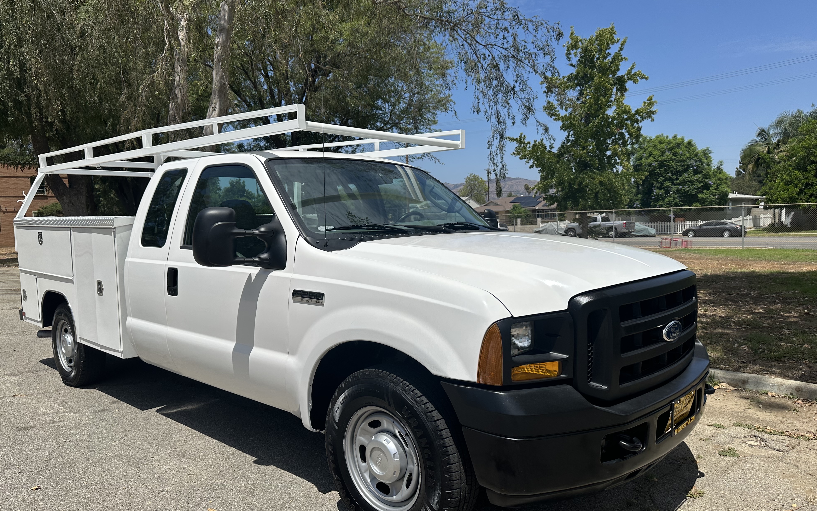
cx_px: 401
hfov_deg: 70.4
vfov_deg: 47.6
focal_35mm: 26
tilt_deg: -3.4
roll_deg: +1.3
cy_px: 266
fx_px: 579
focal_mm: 6.86
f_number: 1.78
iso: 80
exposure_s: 1/8929
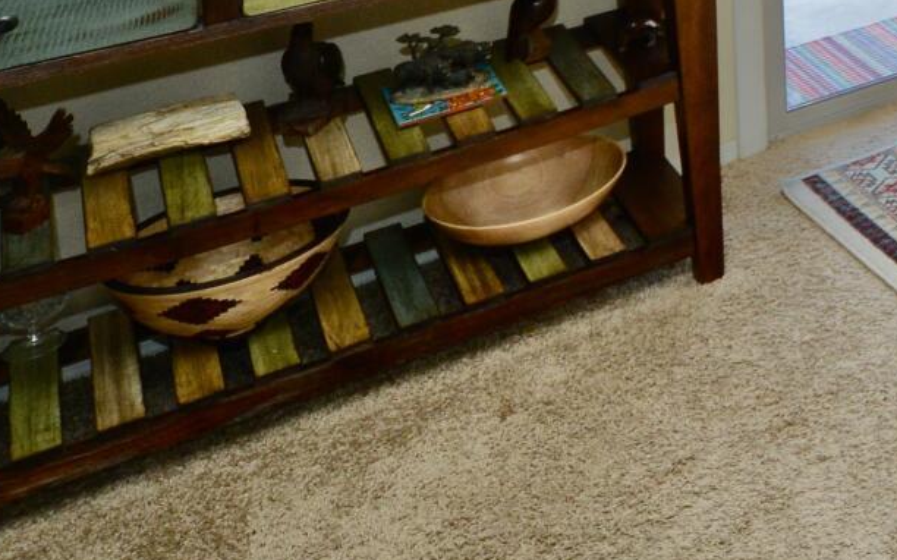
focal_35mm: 60
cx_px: 1428
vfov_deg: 16.9
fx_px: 1466
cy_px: -510
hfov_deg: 24.3
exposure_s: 1/60
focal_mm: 12
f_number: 7.1
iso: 800
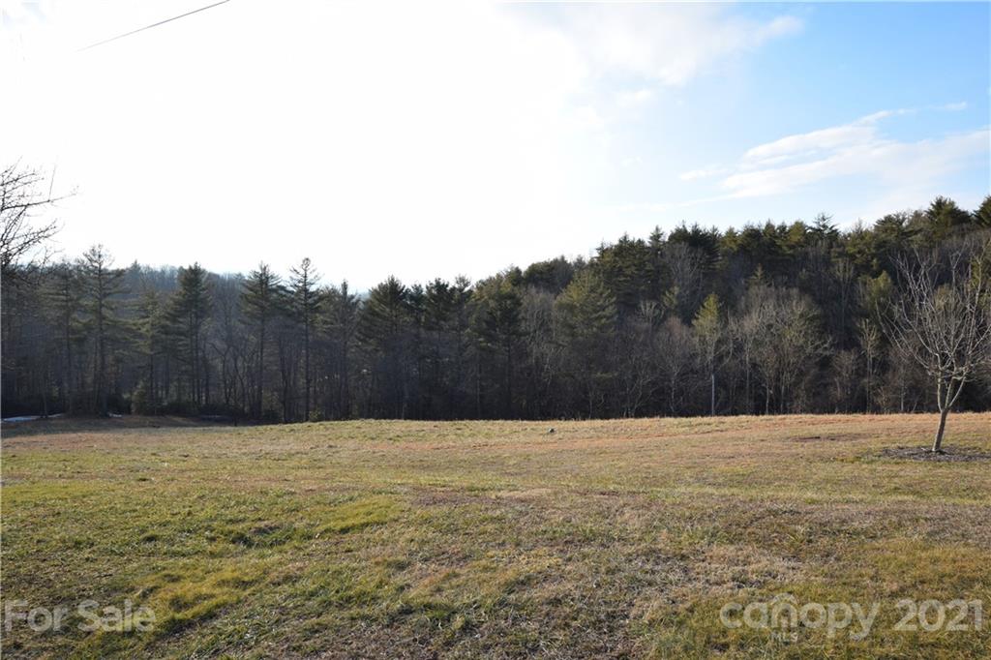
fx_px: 578
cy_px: 330
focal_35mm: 21
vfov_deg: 59.5
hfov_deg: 81.2
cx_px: 496
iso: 280
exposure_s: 1/250
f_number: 8
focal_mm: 14
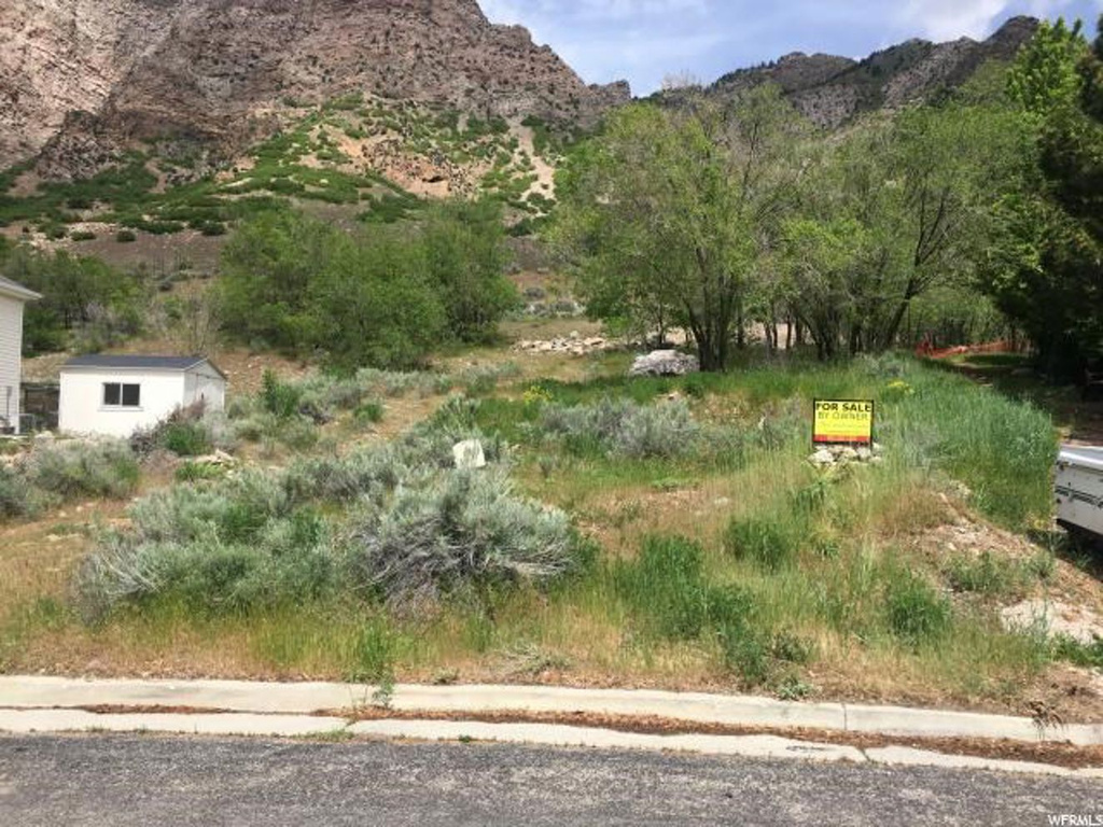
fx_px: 924
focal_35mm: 29
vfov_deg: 48.2
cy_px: 414
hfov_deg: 61.7
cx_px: 552
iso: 25
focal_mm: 4.15
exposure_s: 1/1923
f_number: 2.2
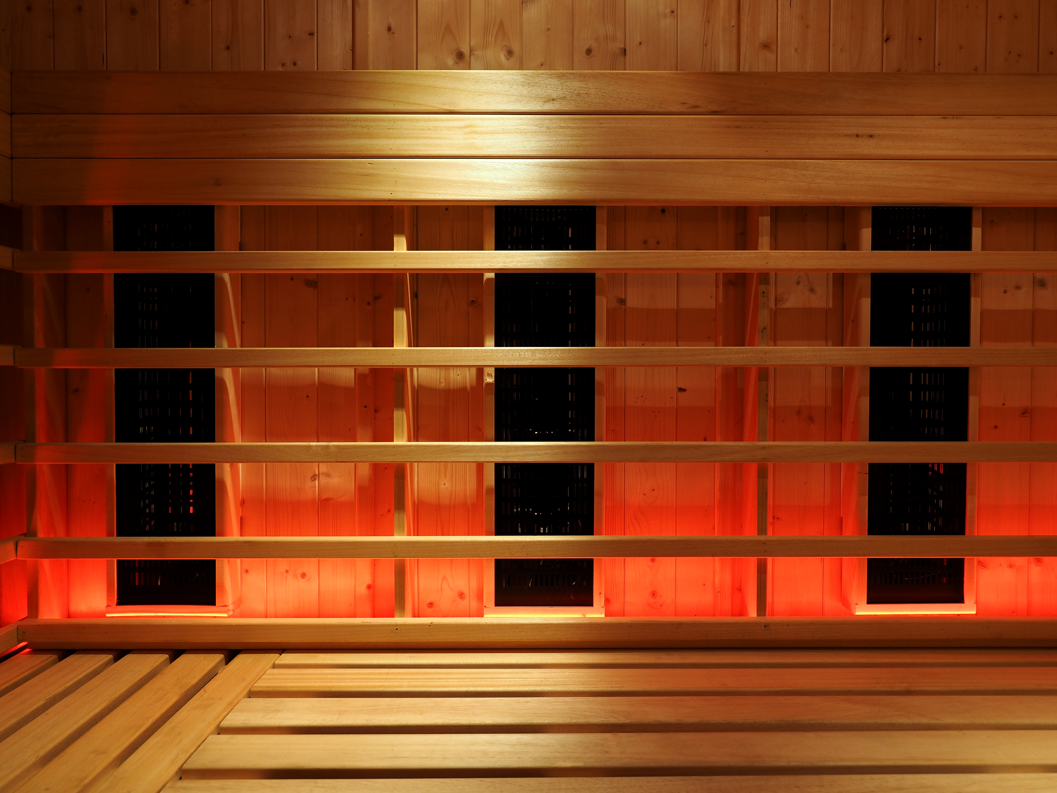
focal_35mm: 22
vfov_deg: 61.1
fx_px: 672
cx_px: 528
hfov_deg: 76.4
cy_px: 396
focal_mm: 11
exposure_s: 1/6
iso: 200
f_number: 5
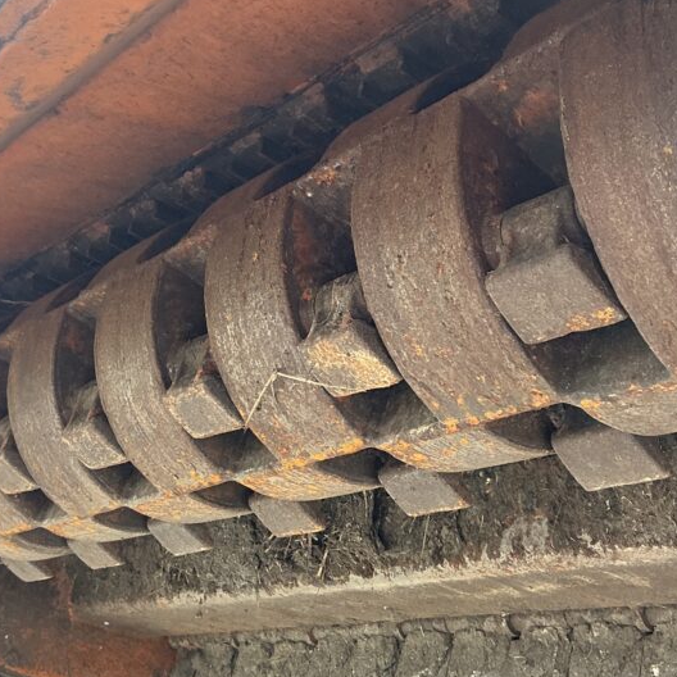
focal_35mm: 48
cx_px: 335
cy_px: 300
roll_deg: -1.6
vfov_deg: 35.3
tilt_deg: +17.0
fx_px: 1062
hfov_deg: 35.4
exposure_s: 1/146
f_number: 1.8
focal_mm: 3
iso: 32
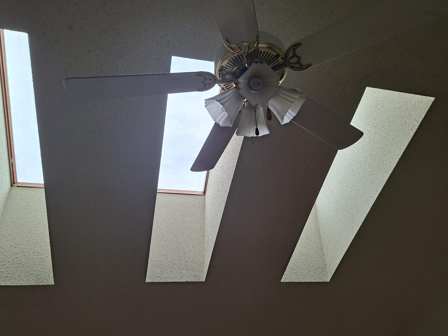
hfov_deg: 73.9
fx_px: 298
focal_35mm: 23
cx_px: 224
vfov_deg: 58.9
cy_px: 168
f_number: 1.8
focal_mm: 5.54
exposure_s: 1/415
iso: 50
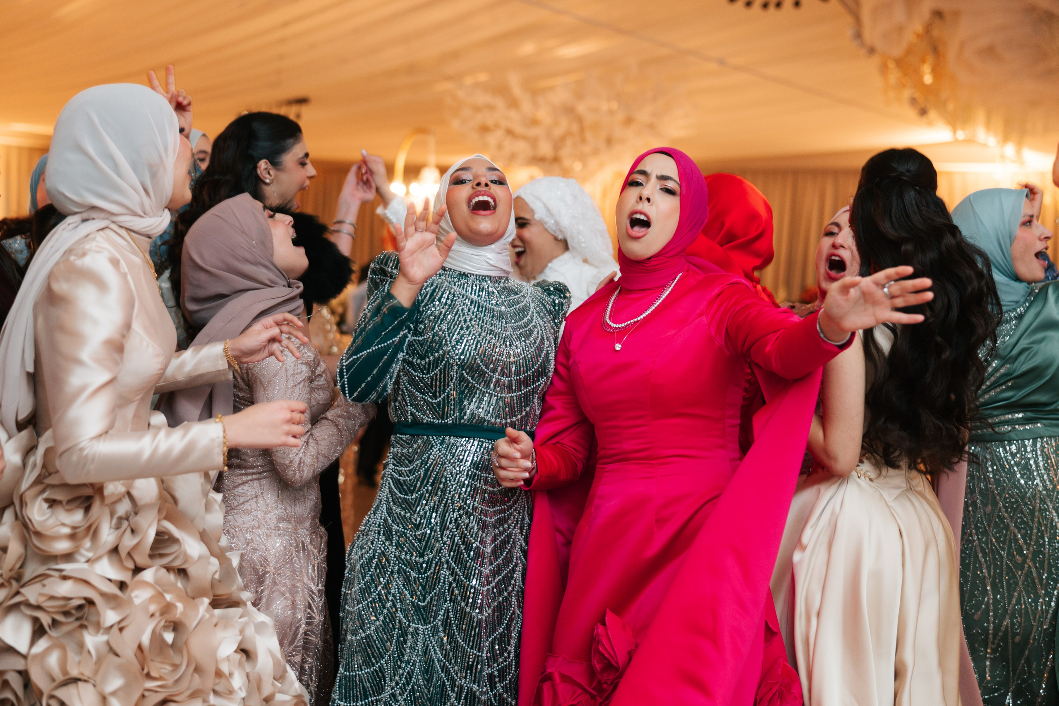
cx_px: 530
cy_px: 353
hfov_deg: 39.6
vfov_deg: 27.0
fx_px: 1470
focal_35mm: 50
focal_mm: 49
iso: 500
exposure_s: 1/100
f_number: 2.2
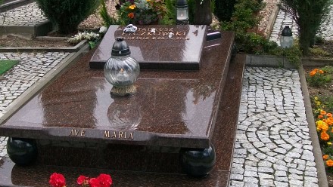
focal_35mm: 57
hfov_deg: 36.5
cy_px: 69
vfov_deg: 21.1
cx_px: 133
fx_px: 504
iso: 80
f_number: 2.7
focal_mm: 6
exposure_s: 1/500
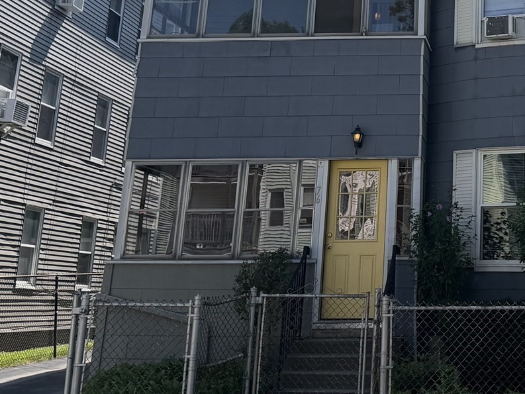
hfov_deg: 29.7
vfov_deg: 22.6
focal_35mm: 62
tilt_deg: +18.1
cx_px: 489
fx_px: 940
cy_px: -9
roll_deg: -0.4
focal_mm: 6.76
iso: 80
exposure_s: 1/5714
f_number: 1.78
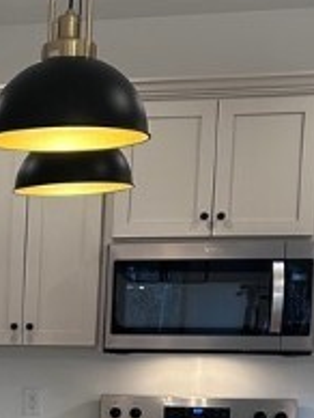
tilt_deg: -4.6
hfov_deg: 13.9
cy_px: 424
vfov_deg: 20.0
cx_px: -245
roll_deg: -1.4
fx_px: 1146
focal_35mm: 95
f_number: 1.78
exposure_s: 1/120
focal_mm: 6.86
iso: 160
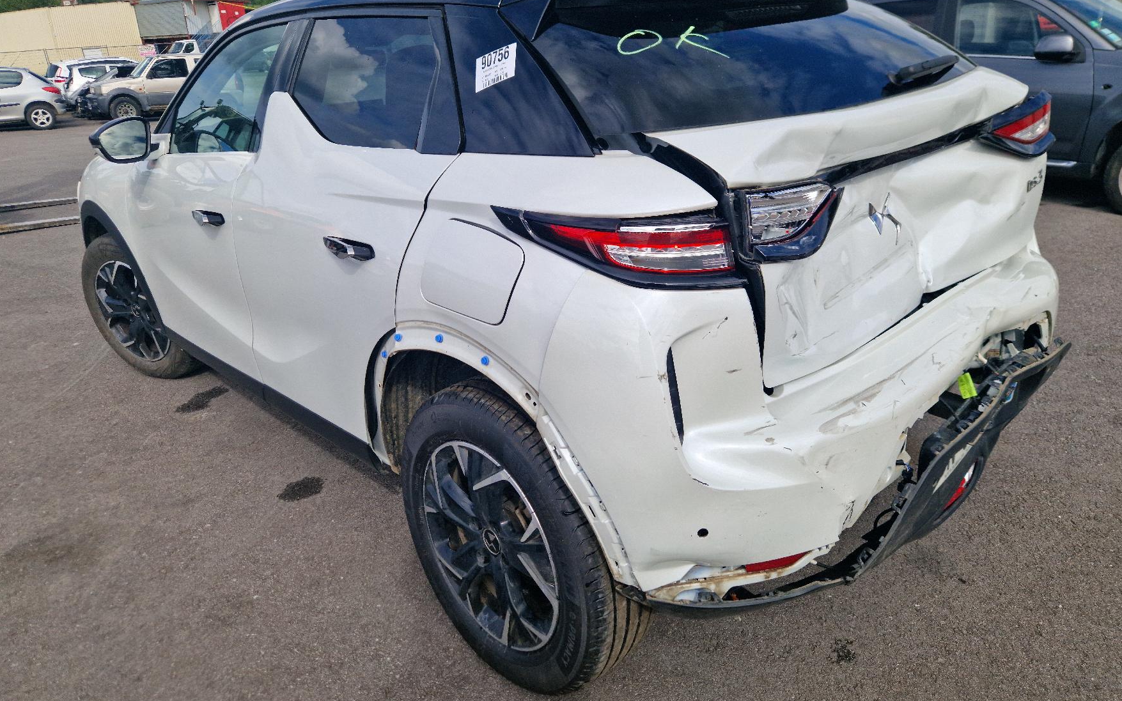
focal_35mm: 25
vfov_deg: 49.2
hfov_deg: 72.5
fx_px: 764
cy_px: 321
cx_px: 572
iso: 50
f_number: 1.8
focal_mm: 5.4
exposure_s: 1/1667
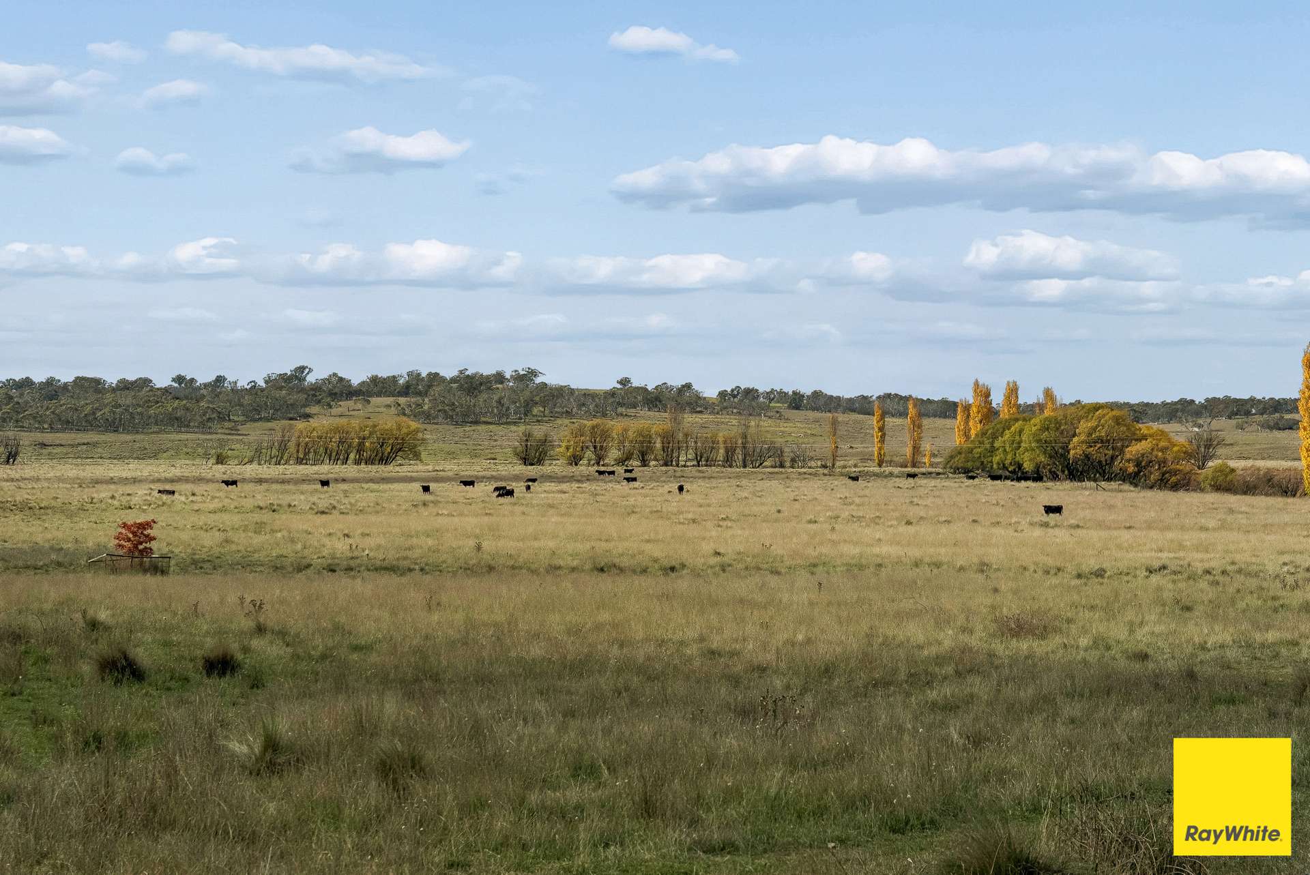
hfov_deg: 34.5
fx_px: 2108
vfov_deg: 23.5
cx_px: 655
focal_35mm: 58
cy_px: 438
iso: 640
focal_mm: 57.9
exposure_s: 1/3200
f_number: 5.6
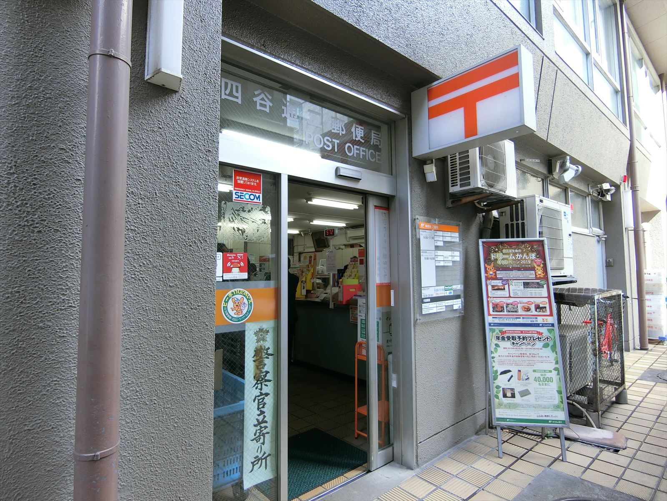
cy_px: 250
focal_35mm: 19
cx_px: 334
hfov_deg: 84.7
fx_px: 366
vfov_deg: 68.7
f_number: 2.7
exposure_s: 1/125
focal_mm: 4.06
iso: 100
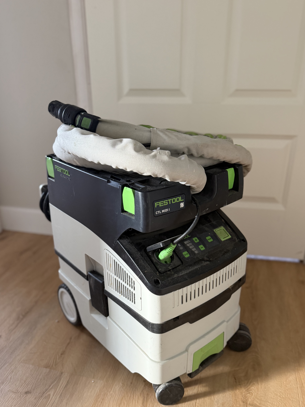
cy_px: 234
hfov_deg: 49.7
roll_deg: +1.2
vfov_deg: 63.1
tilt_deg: -24.6
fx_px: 329
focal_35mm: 28
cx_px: 152
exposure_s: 1/60
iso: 320
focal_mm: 6.76
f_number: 1.78
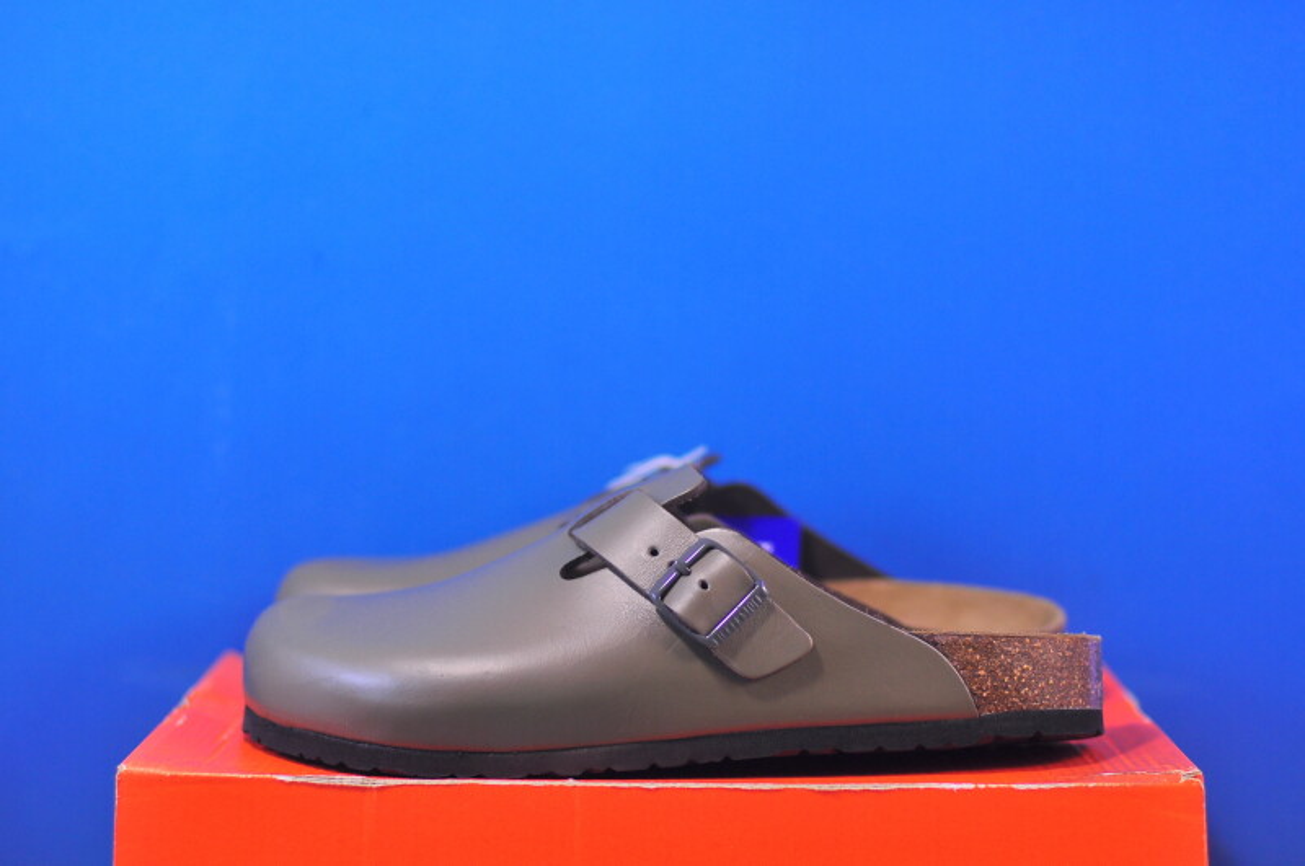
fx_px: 2715
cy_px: 433
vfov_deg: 18.1
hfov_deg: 27.0
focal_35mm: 75
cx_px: 652
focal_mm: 50
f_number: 2.2
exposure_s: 1/320
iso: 250
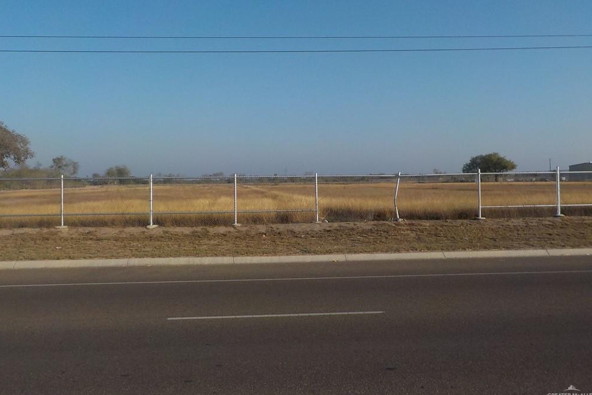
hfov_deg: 58.7
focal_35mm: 32
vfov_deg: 41.1
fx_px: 526
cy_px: 180
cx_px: 298
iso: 125
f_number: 3.3
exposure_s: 1/1250
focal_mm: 4.1
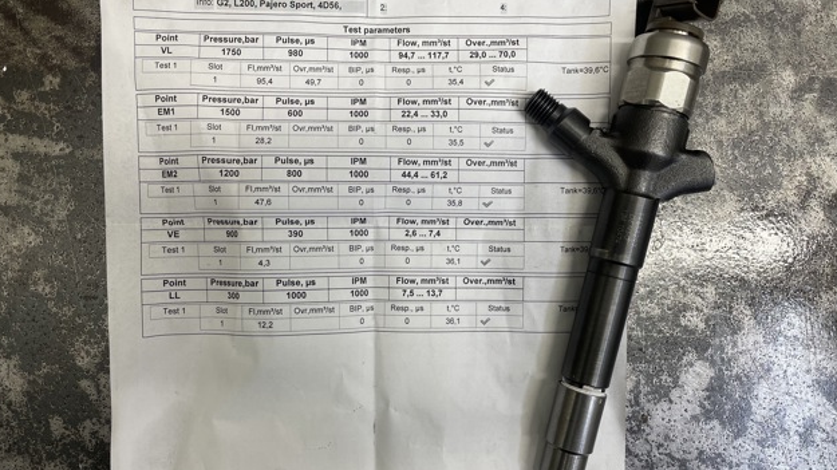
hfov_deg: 66.1
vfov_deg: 40.1
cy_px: 248
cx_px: 412
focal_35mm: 29
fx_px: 643
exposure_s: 1/100
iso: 32
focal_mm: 4.2
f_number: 1.6
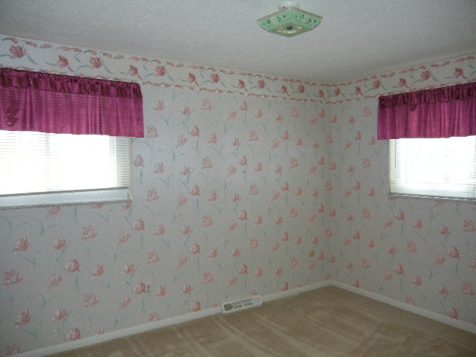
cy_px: 178
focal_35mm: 30
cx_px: 238
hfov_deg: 60.0
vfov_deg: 46.8
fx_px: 413
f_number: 3.5
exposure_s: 1/30
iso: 200
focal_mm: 5.4
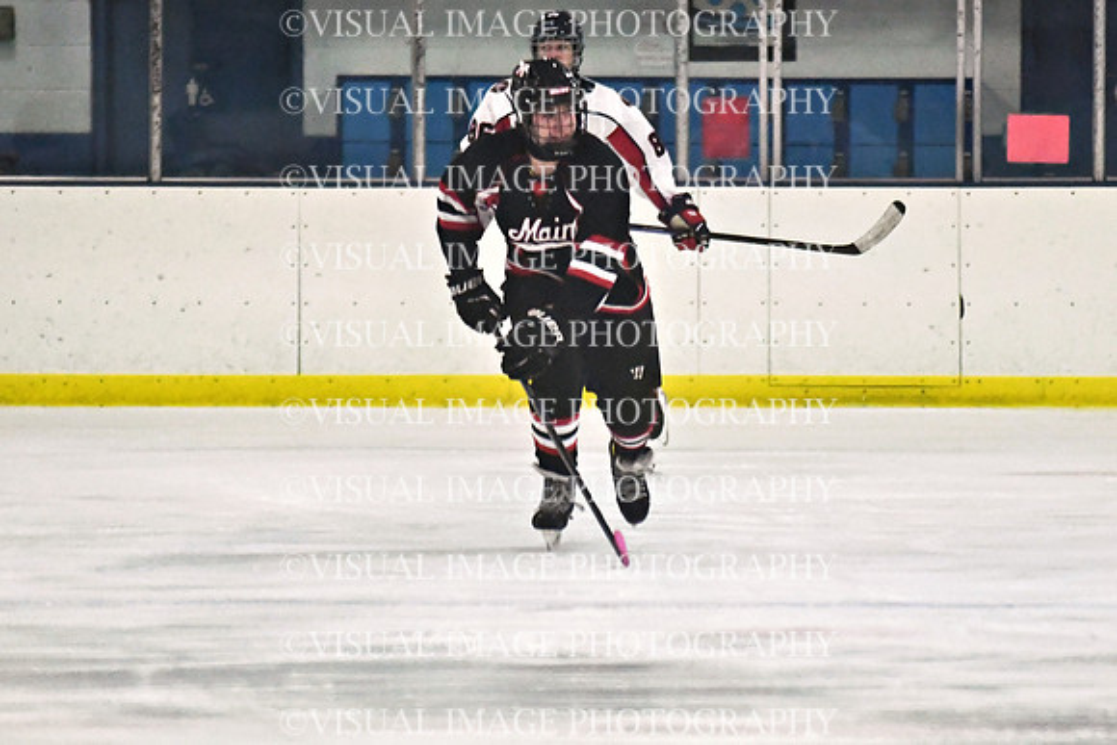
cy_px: 372
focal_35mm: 400
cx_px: 558
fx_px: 12413
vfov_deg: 3.4
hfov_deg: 5.2
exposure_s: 1/1600
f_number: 2.8
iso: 6400
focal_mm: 200
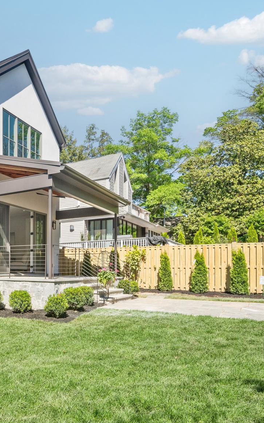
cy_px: 188
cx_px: -7
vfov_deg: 64.5
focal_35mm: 29
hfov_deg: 37.9
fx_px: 334
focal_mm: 16
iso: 200
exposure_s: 1/400
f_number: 9
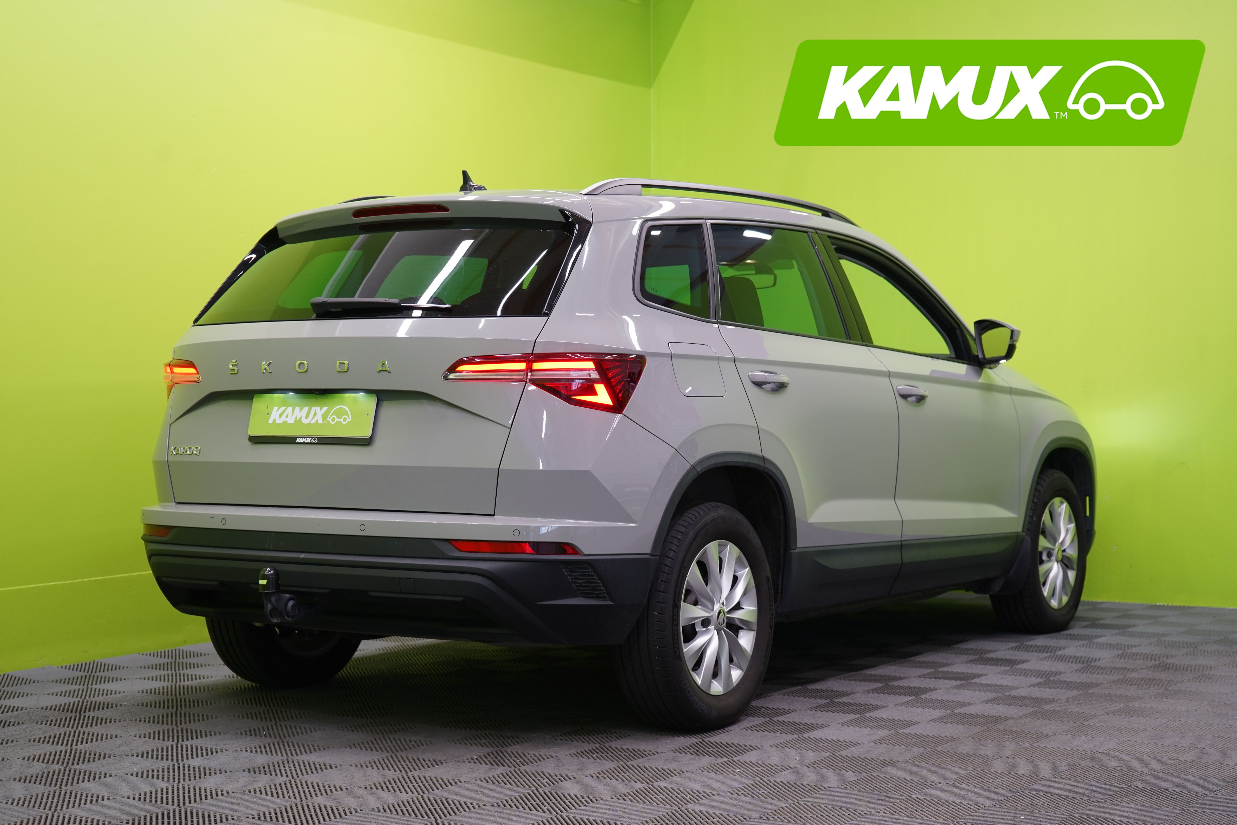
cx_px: 618
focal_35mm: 55
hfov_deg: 36.2
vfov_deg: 24.6
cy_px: 412
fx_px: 1890
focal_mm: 55
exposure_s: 1/30
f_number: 5
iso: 400
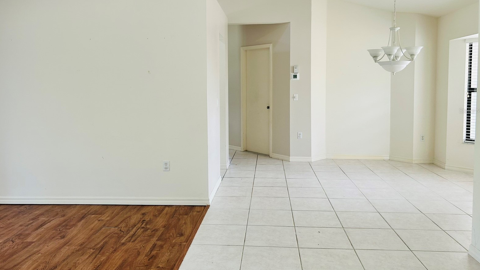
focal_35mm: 29
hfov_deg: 66.1
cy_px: 111
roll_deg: +0.6
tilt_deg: -2.8
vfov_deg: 40.0
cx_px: 243
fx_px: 369
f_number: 1.5
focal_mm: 5.7
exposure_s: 1/120
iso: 80
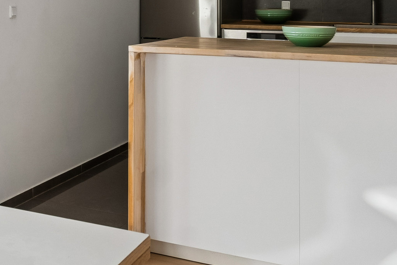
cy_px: -10
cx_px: 3
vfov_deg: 20.7
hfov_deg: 29.7
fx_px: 697
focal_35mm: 63
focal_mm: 14.5
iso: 200
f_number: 8
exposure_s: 1/60
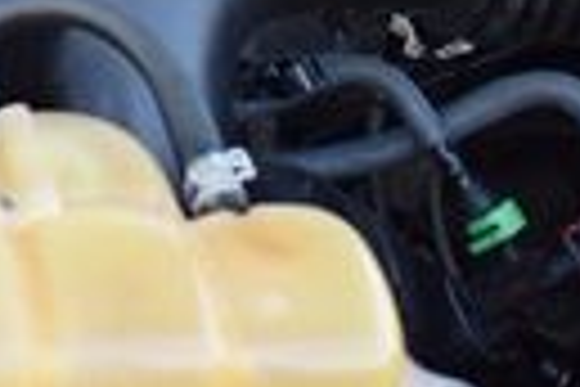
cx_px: -450
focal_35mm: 134
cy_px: -254
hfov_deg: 13.7
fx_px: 2159
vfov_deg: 9.8
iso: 720
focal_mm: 18
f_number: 3.5
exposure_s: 1/250
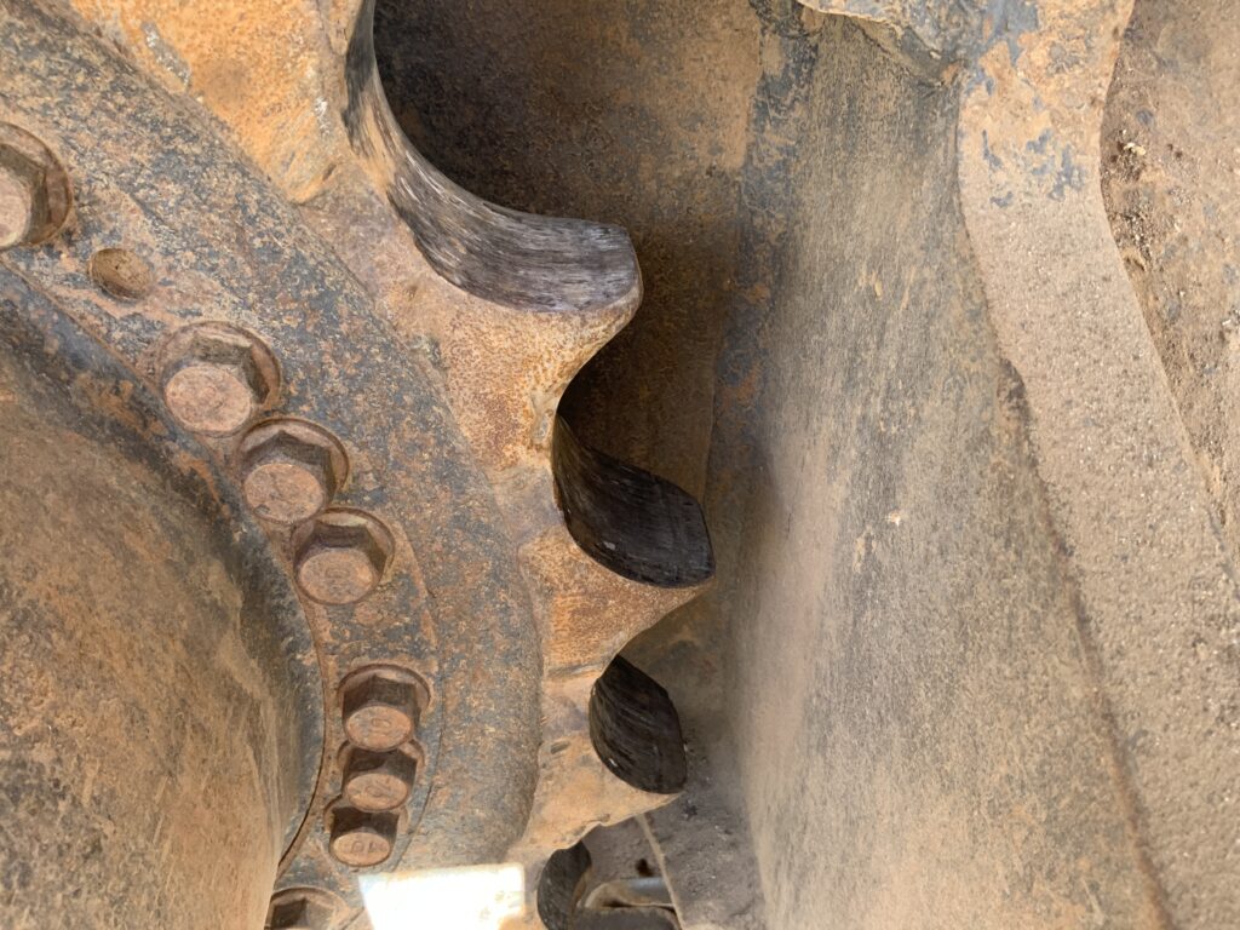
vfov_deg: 48.2
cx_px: 620
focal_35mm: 29
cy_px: 465
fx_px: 1039
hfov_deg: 61.7
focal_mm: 3
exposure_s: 1/122
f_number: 1.8
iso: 50
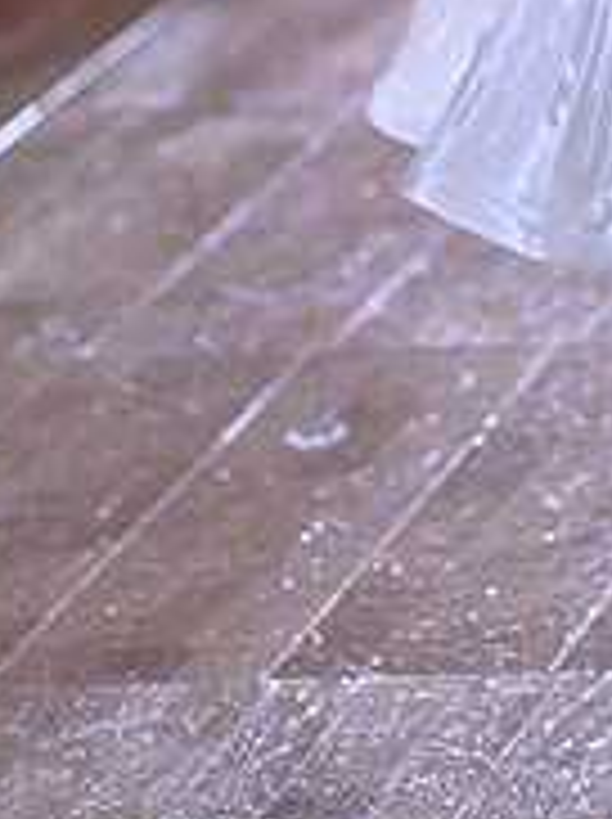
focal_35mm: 445
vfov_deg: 4.4
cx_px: 740
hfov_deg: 3.3
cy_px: -405
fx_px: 10515
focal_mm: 145
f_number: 4
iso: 4000
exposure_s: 1/400
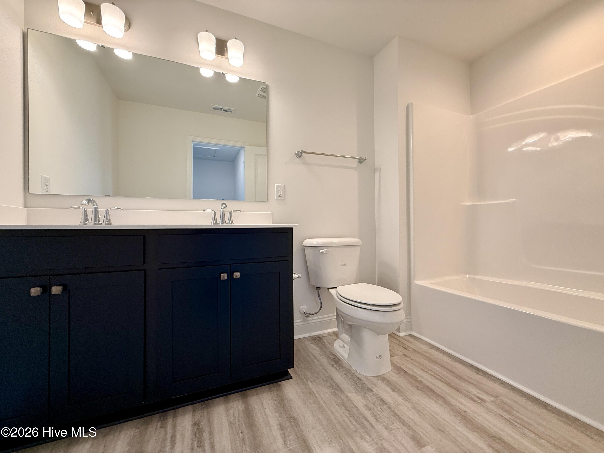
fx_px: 244
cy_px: 226
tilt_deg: +0.8
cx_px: 302
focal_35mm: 14
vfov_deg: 85.7
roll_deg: +0.6
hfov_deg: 102.1
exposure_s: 1/120
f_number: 2.2
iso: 100
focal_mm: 2.22
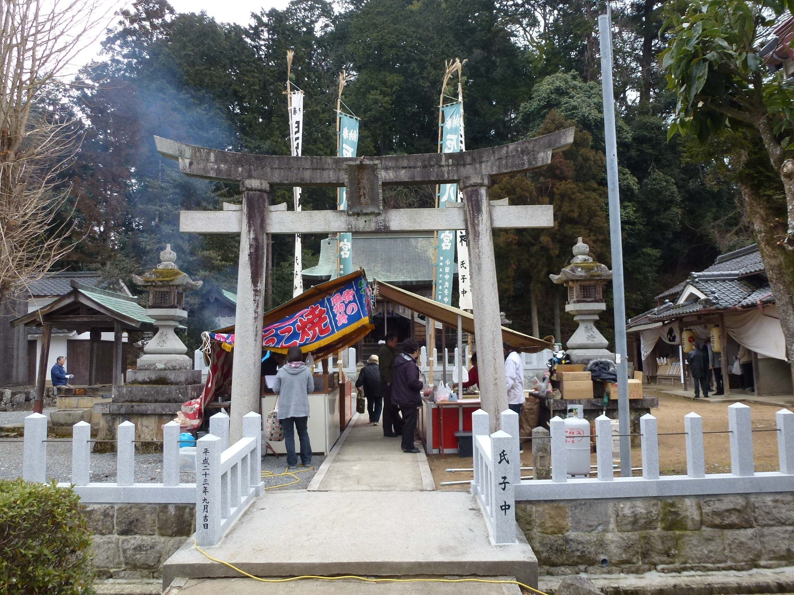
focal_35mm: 27
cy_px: 296
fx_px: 619
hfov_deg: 65.3
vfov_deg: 51.4
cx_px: 395
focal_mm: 4.3
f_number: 3.3
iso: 100
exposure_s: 1/80
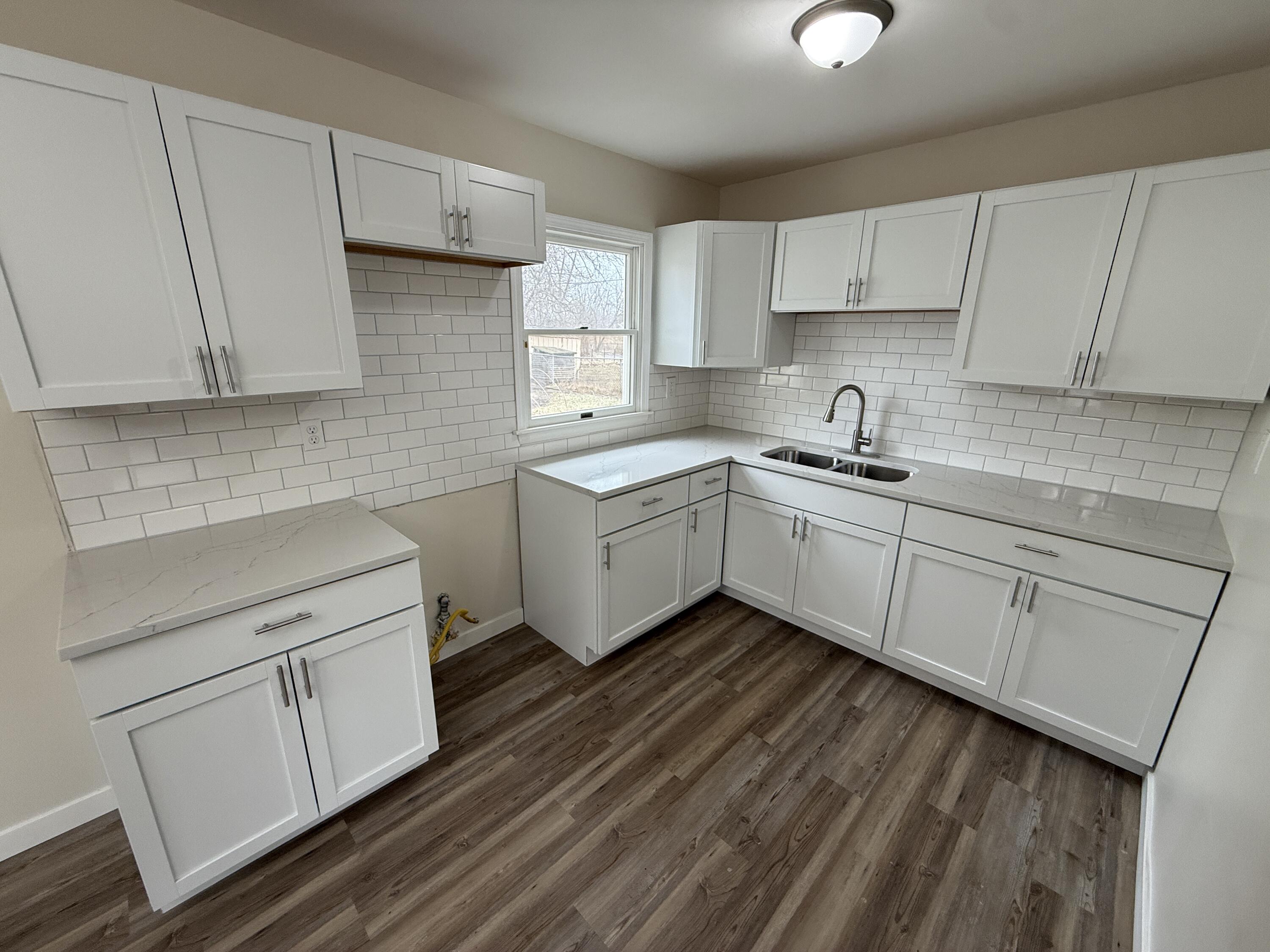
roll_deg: -0.7
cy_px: 476
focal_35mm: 14
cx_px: 635
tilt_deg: -16.1
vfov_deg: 85.7
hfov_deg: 102.1
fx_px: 514
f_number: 2.2
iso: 125
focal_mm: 2.22
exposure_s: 1/120
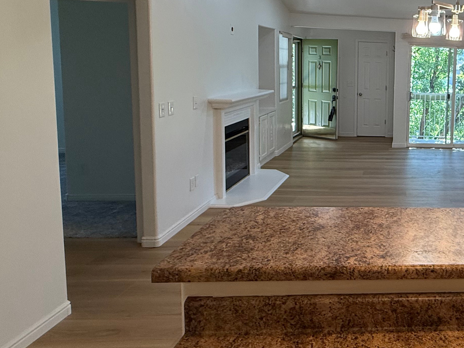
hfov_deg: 49.7
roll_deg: -2.3
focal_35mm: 31
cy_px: 104
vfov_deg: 44.5
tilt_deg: -4.0
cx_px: 443
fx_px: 416
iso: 100
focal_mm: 2.22
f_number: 2.2
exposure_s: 1/120
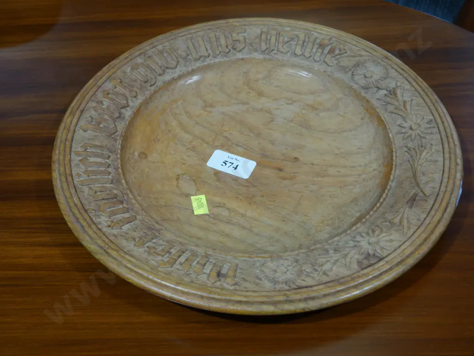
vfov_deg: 23.7
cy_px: 178
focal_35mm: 62
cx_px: 237
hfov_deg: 31.2
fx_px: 849
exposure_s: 1/80
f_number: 5.4
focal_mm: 31
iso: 500
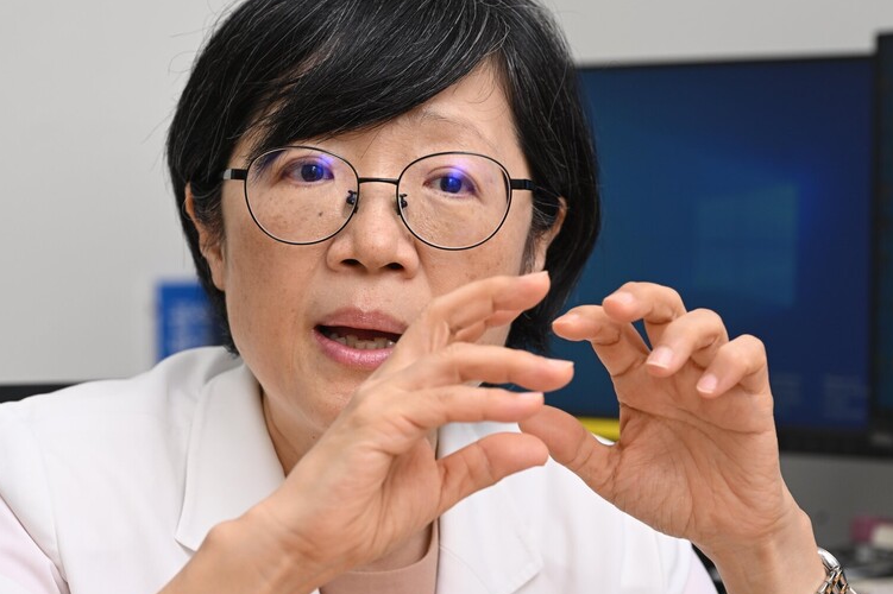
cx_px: 444
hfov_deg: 19.5
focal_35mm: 105
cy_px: 302
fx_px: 2603
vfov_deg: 13.0
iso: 400
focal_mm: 83
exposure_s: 1/200
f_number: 5.6
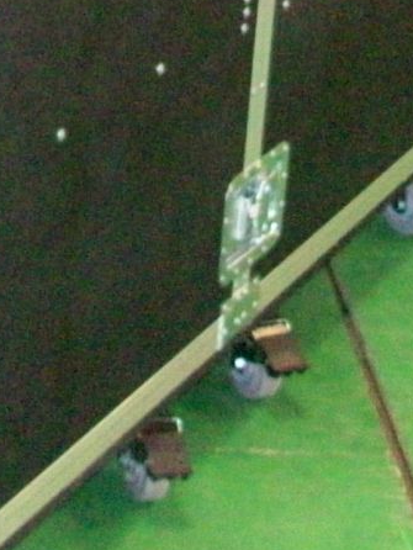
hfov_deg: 9.3
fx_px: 2479
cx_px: -153
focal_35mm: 156
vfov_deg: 11.4
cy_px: -549
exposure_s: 1/60
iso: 320
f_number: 2.8
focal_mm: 5.7
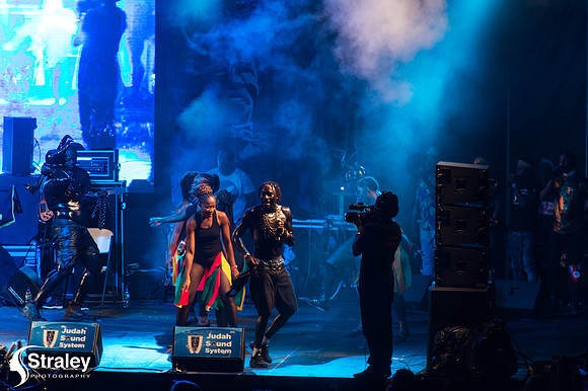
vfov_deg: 4.2
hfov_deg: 6.2
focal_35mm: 330
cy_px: 196
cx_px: 294
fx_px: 5387
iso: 3200
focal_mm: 330
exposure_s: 1/200
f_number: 5.6
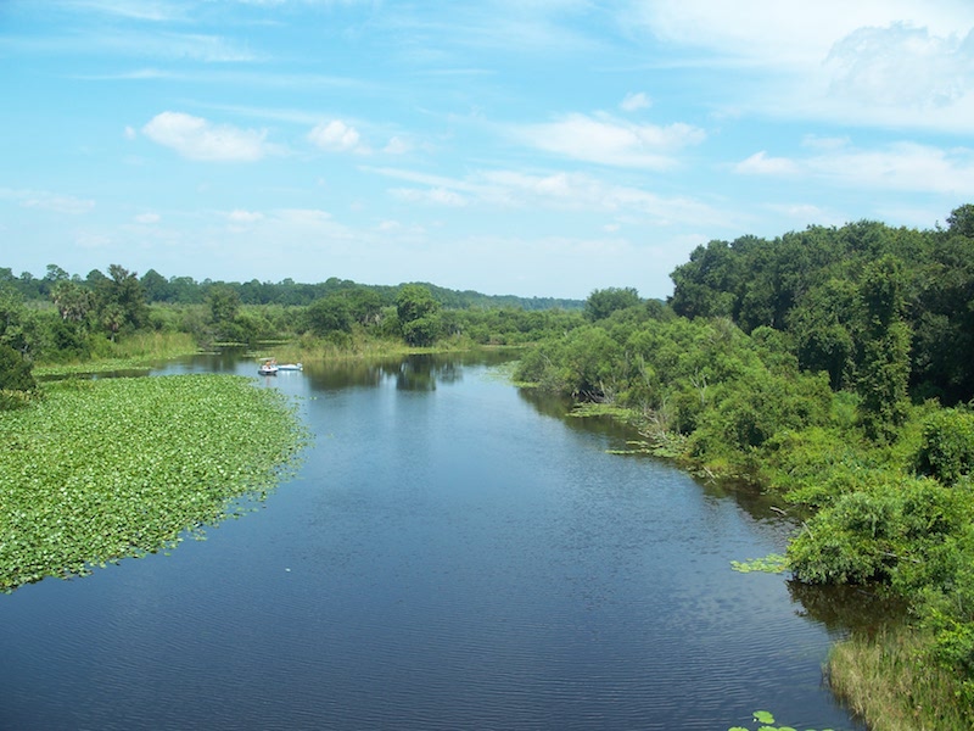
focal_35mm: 37
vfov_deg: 38.7
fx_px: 1041
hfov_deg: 50.1
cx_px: 487
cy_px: 366
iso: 64
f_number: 4
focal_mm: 7.8
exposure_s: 1/320
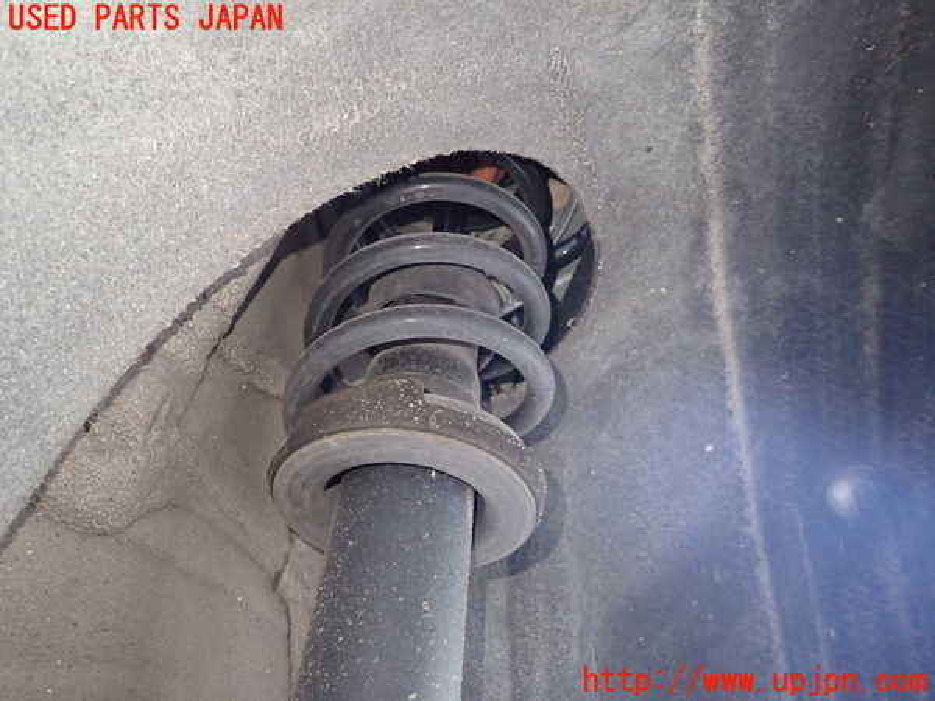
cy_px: 350
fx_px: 675
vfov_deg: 54.9
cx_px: 468
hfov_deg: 69.4
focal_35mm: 25
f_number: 2
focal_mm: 4.5
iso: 500
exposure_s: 1/30
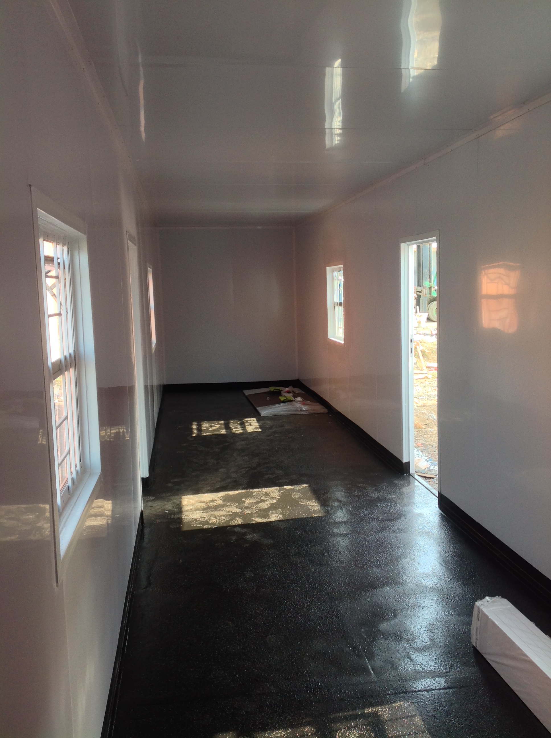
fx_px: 745
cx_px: 276
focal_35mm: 35
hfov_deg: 40.6
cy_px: 369
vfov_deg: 52.7
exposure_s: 1/120
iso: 80
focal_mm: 4.28
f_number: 2.4
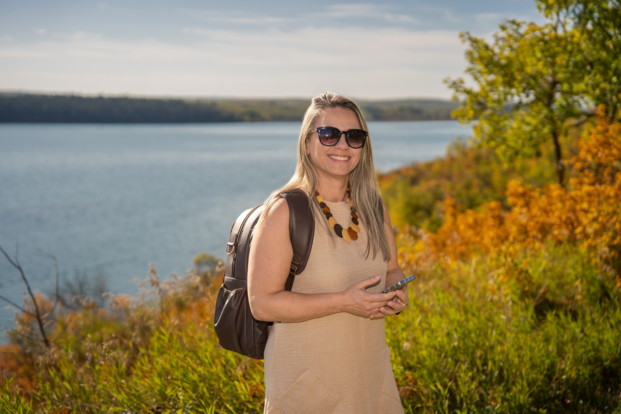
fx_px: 983
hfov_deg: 35.1
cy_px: 207
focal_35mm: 57
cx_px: 310
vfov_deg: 23.8
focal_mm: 57
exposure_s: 1/4000
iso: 320
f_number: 2.8
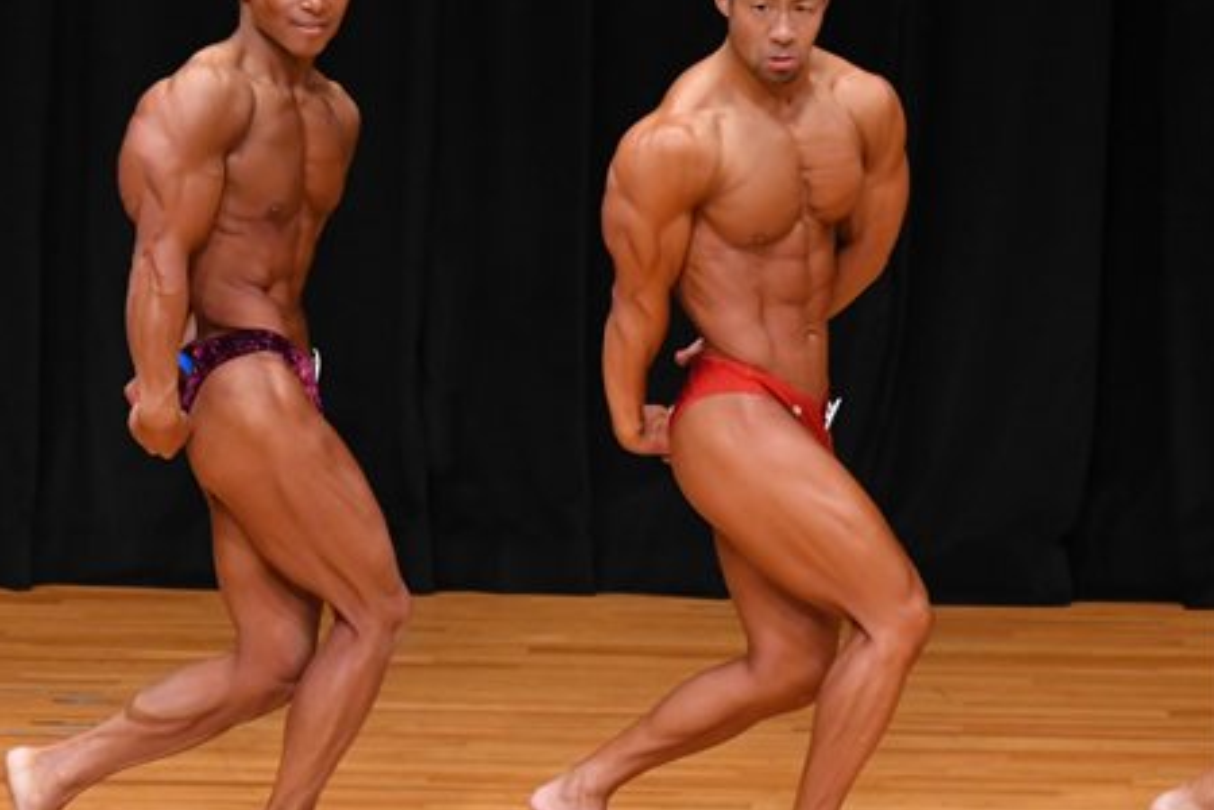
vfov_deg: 3.0
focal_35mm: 465
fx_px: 15680
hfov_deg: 4.4
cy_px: 518
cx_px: 174
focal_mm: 180
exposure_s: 1/400
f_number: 5.6
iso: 3200
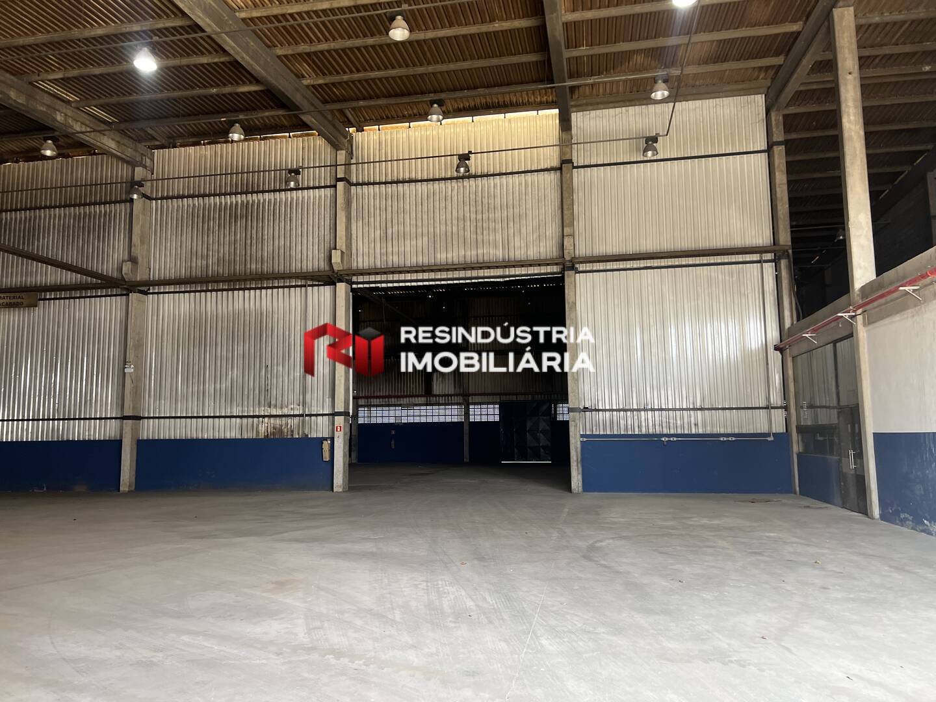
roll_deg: +0.5
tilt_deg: +6.4
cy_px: 351
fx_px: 703
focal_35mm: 26
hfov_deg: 67.3
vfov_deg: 53.1
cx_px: 468
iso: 125
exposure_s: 1/102
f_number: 1.5
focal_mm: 5.7
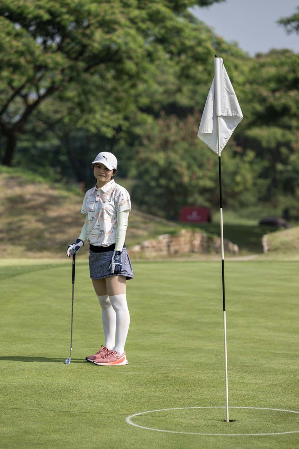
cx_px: 150
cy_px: 224
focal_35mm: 155
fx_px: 1931
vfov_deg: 13.2
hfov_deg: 8.9
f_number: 4
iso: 280
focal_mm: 155
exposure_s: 1/1600
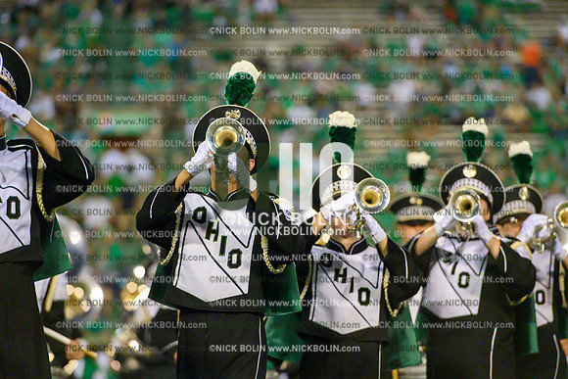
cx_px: 284
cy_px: 190
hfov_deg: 10.3
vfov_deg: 6.9
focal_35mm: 200
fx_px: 3156
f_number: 4
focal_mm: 200
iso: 10000
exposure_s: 1/1000
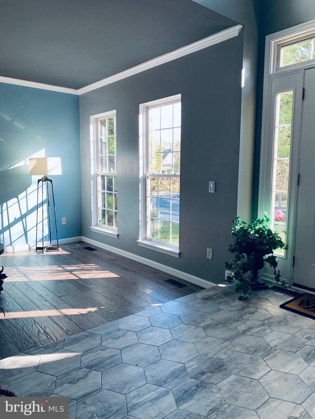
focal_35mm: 26
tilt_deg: -6.3
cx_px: 158
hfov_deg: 53.1
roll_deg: -1.2
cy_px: 210
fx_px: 315
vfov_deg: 67.3
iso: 32
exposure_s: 1/122
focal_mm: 4.25
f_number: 1.8
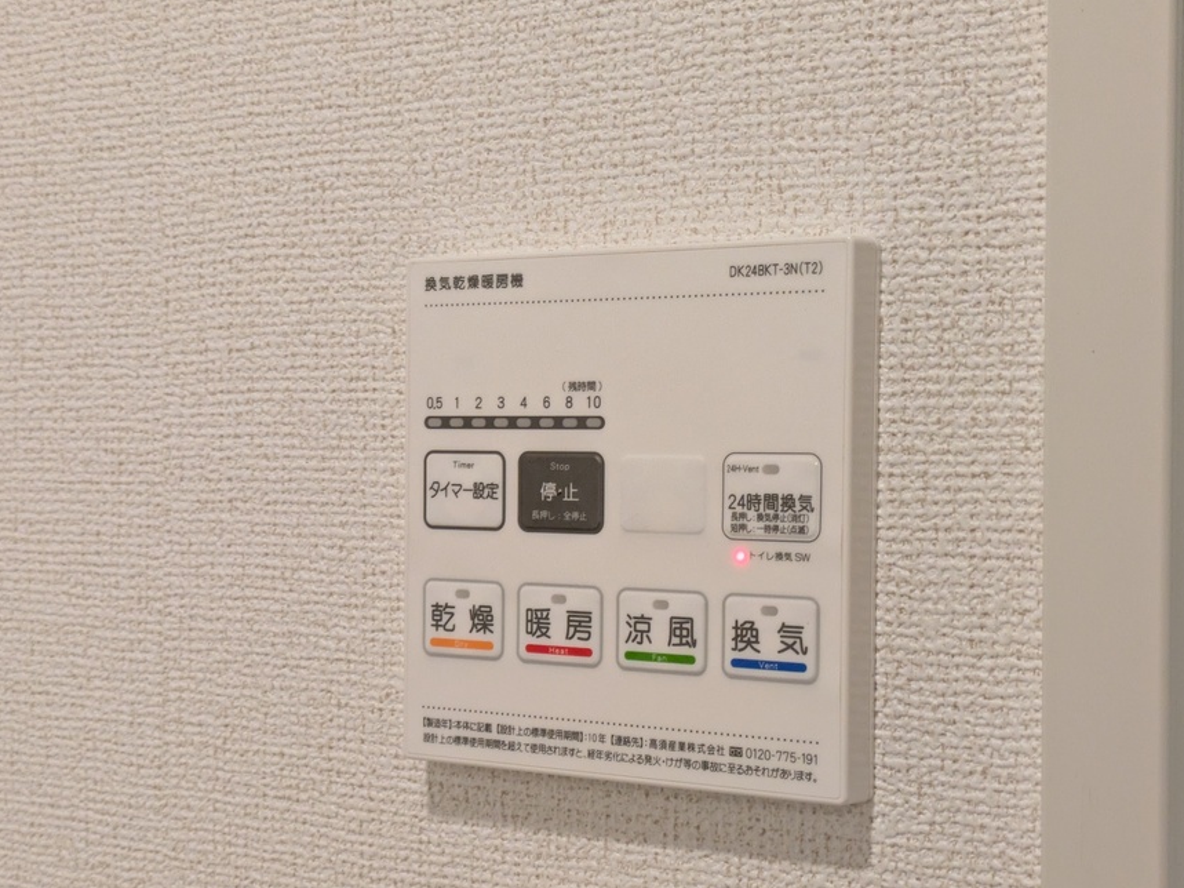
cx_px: 631
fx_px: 1949
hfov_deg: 33.8
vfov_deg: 25.6
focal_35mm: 57
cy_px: 491
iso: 263
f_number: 1.89
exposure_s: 1/40
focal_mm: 5.43
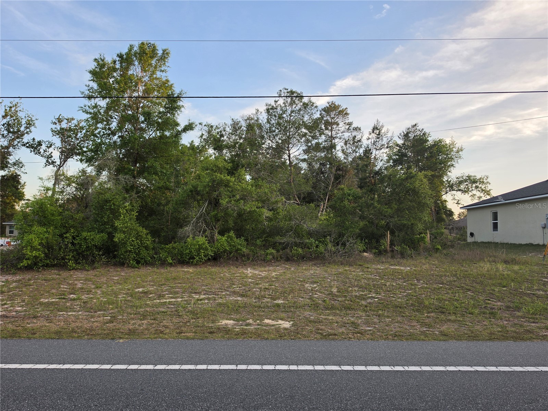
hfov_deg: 73.9
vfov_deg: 58.9
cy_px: 206
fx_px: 364
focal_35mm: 23
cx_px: 274
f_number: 1.4
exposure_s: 1/359
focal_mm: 6.5
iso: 25
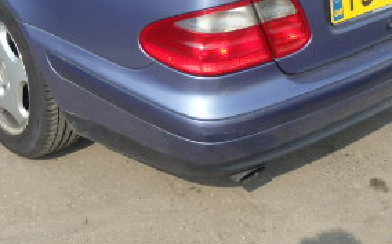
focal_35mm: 67
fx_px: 715
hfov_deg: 30.3
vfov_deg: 18.8
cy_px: -1
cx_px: 119
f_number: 11
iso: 125
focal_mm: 5
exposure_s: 1/100
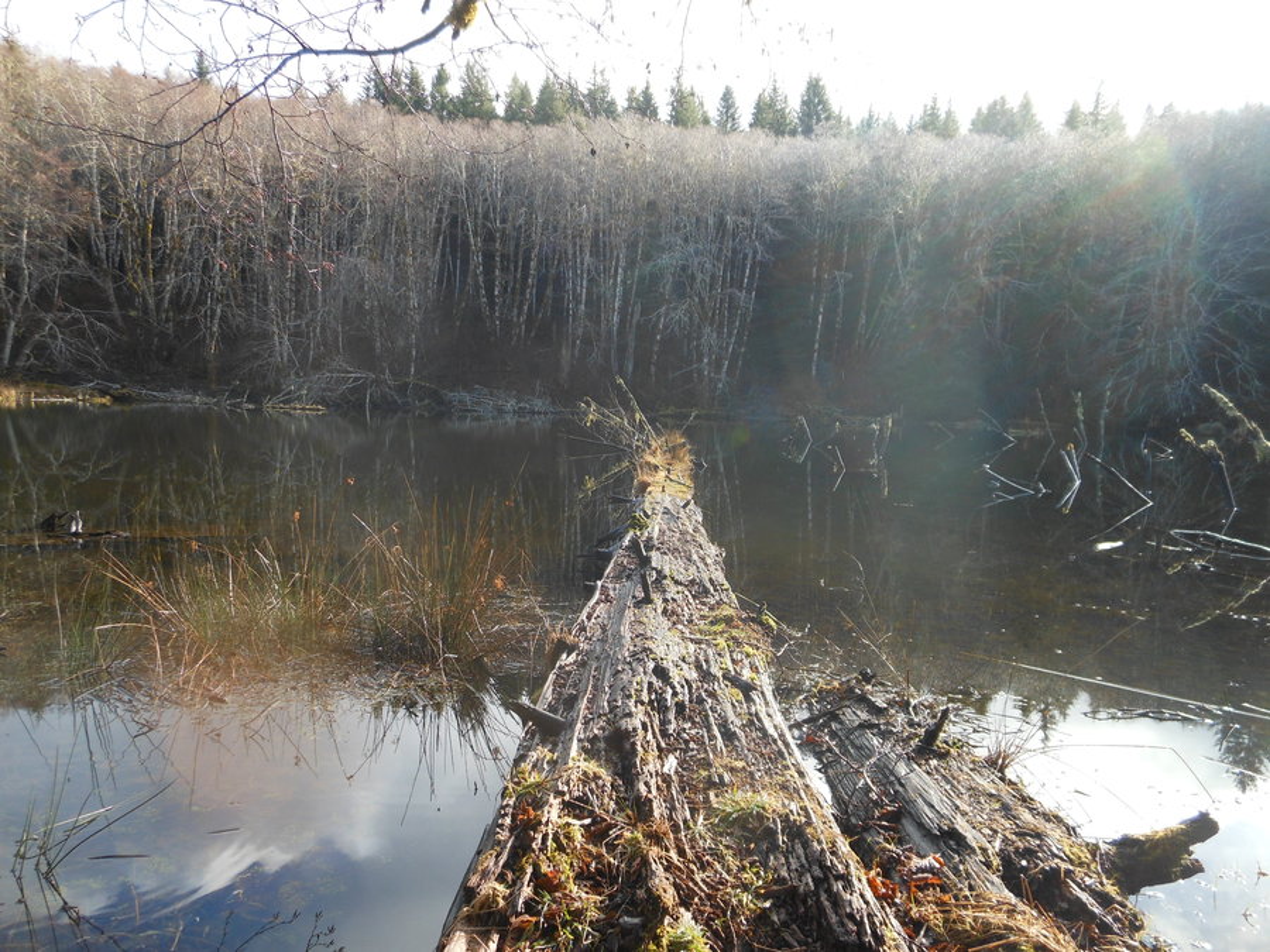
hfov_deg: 69.4
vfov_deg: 54.9
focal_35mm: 25
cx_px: 635
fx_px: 917
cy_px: 476
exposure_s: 1/160
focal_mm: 4.5
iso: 80
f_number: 3.2
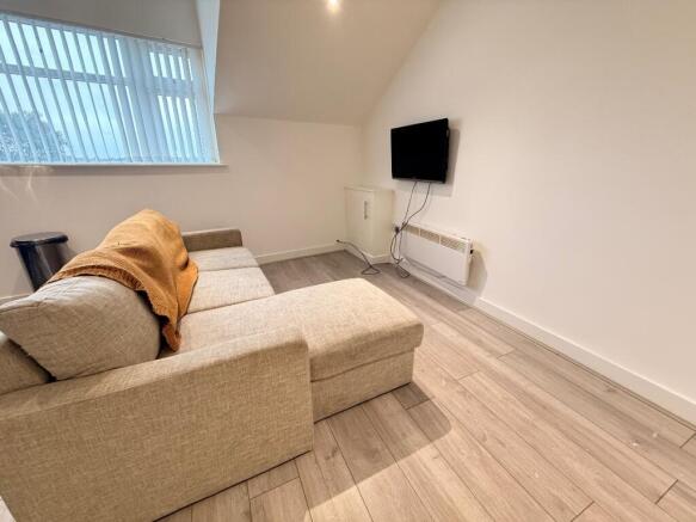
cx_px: 348
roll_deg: -0.3
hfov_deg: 102.1
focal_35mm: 14
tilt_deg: -18.8
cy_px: 261
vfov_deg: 85.7
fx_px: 281
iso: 320
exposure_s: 1/50
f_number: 2.2
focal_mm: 2.22
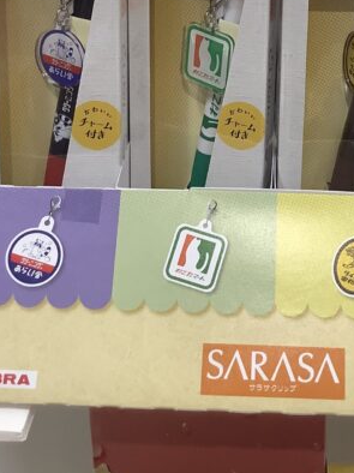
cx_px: 259
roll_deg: +0.3
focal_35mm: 63
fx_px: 860
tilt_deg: -20.8
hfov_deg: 23.1
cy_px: 20
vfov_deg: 29.1
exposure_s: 1/120
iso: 64
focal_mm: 3.3
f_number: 2.4
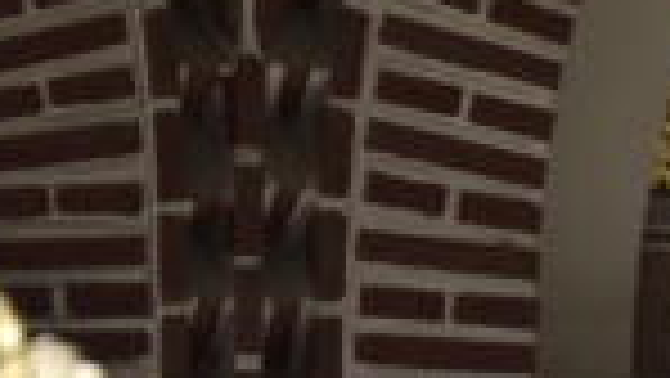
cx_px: 782
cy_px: 855
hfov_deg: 1.6
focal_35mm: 1389
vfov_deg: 0.9
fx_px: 24690
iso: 320
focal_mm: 200
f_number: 8
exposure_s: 1/640
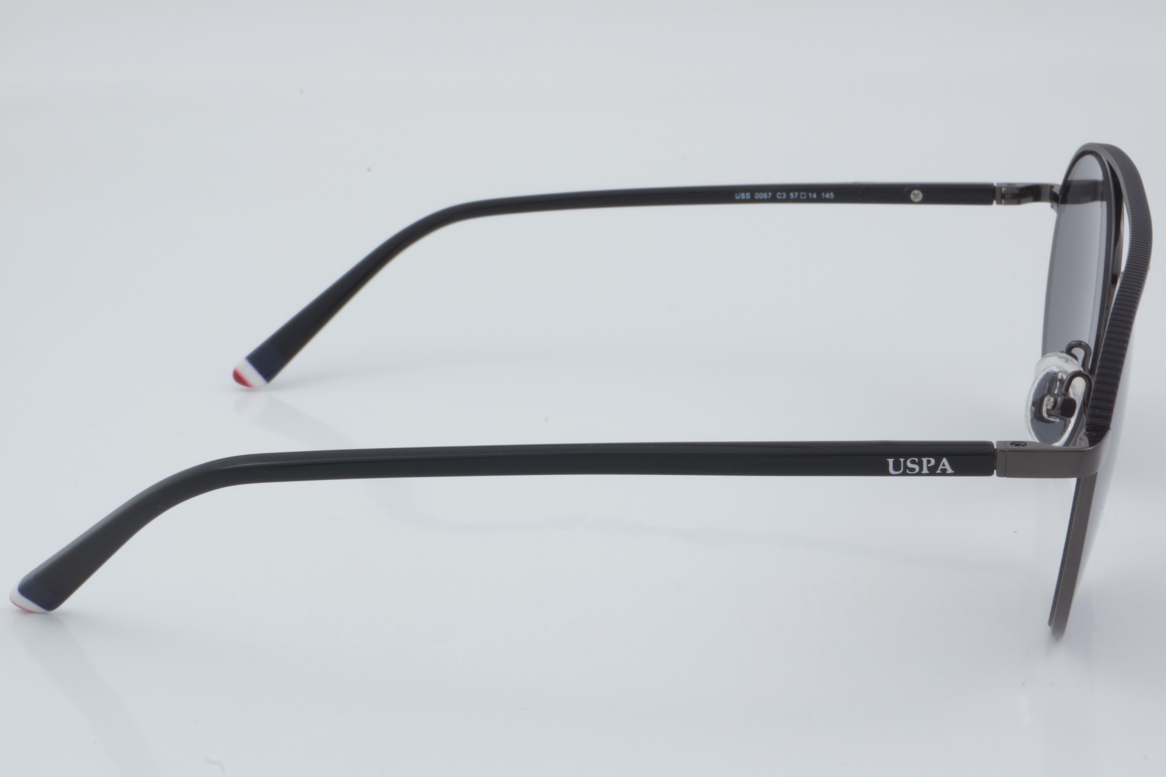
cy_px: 388
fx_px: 2429
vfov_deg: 18.2
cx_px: 583
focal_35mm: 75
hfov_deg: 27.0
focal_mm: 50
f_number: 32
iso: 100
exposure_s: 1/3
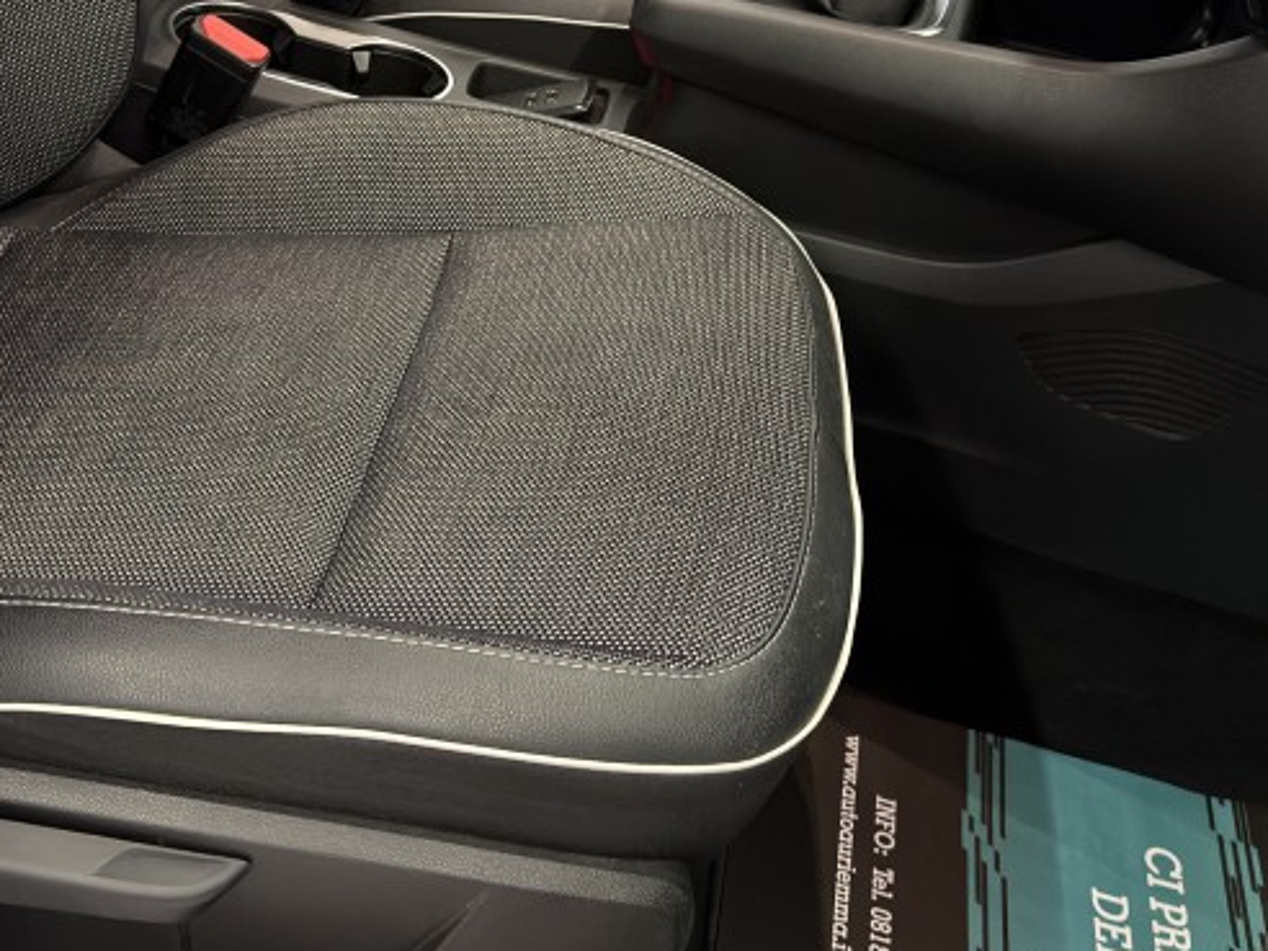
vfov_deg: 27.8
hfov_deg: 38.0
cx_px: 508
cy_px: 62
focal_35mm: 50
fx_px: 1832
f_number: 1.78
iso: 500
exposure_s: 1/33
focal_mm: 6.76
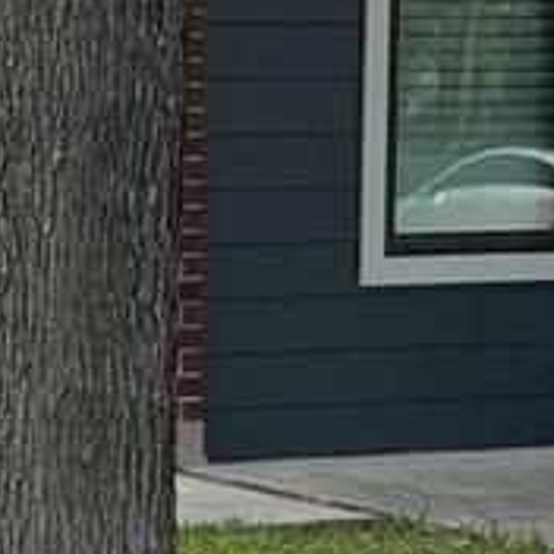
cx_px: -321
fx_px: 3350
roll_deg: +0.9
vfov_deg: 9.4
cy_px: 545
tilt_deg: -6.1
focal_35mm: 185
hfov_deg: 9.2
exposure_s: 1/1010
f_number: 1.78
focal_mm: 6.76
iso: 80
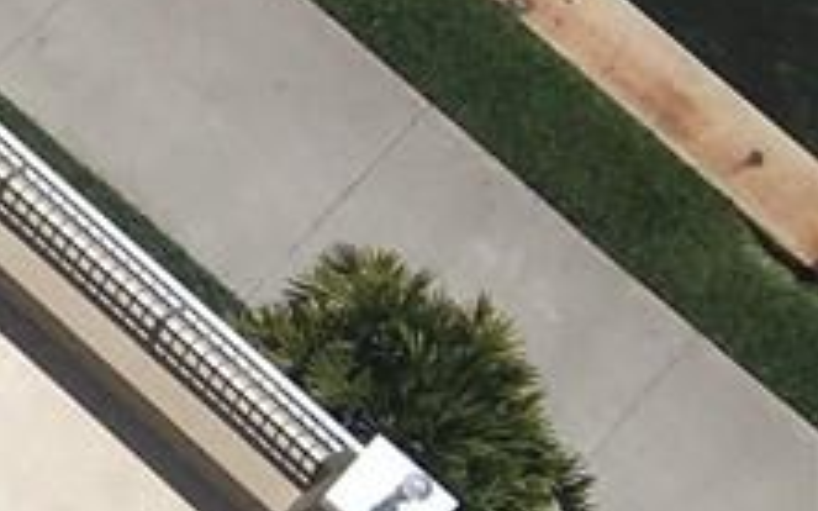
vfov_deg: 5.6
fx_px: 4970
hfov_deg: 7.5
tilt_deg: -64.8
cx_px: -2139
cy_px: -792
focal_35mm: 223
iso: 25
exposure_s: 1/4049
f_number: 2.2
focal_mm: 4.15
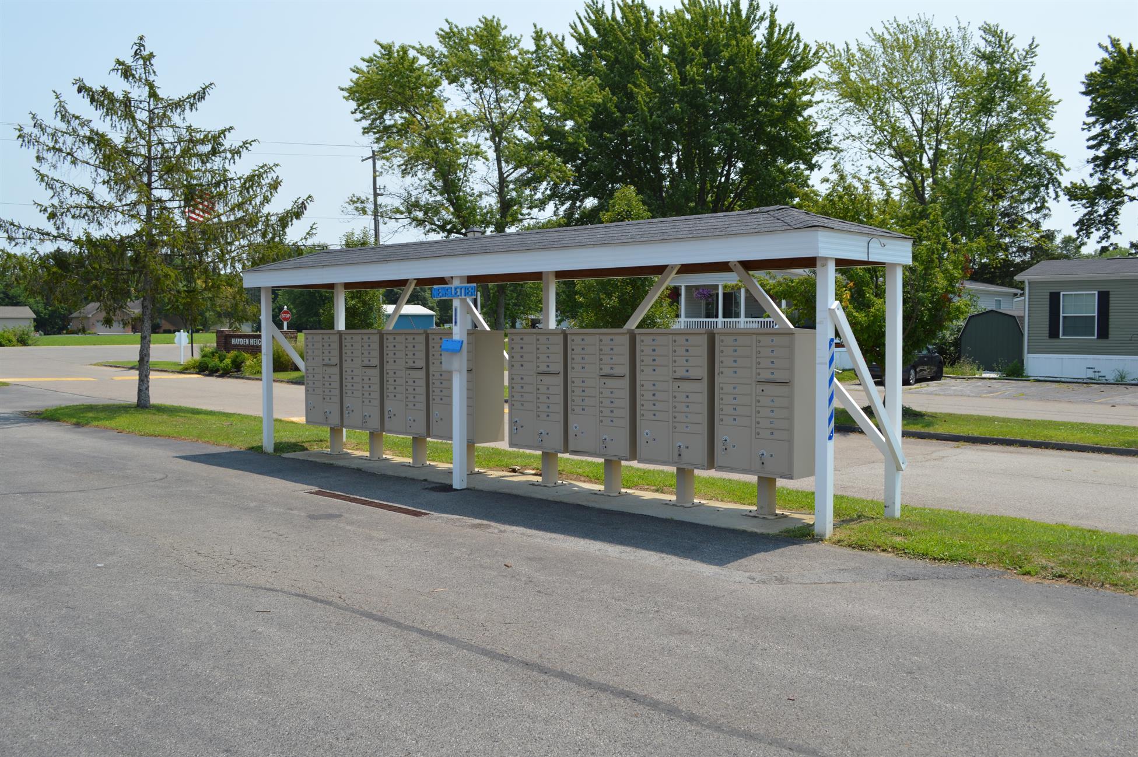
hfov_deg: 57.3
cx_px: 569
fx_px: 1042
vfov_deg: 39.9
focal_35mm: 33
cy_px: 378
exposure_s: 1/250
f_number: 8
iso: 100
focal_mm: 22
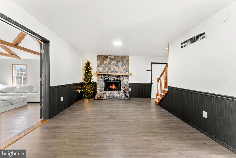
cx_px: 118
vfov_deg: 81.2
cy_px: 79
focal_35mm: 14
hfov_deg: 104.3
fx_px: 92
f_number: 10
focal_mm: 14
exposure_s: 1
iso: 250
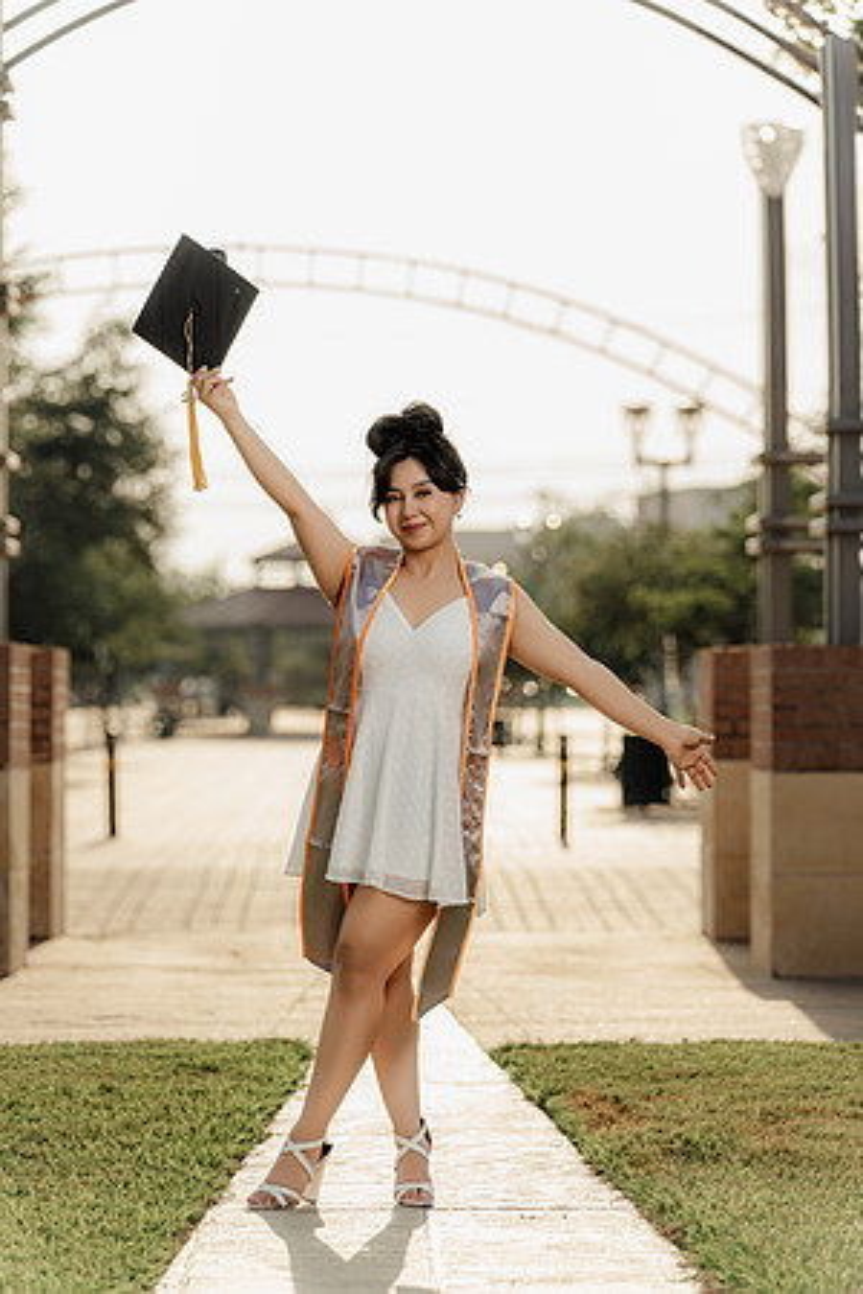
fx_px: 4423
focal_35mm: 123
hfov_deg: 11.1
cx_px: 432
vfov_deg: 16.7
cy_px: 647
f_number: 3.5
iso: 100
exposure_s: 1/640
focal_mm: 123
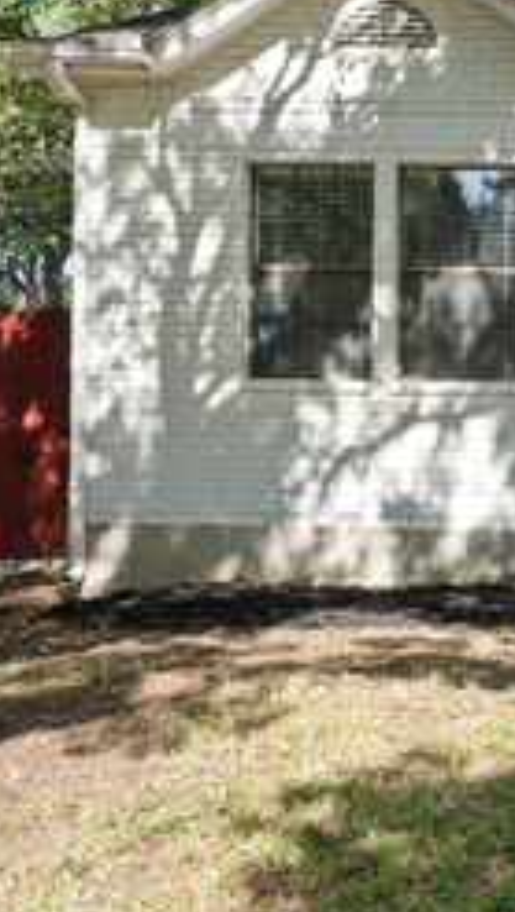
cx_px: 793
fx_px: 1186
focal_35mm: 49
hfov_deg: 20.6
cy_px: 443
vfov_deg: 42.1
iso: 100
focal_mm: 18
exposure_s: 1/25
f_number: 8
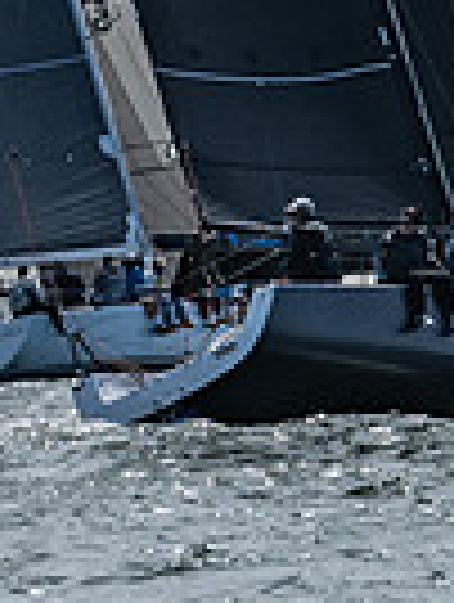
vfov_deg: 1.9
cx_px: 90
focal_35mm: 1069
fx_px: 18635
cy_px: 133
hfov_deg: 1.4
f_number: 6.3
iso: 200
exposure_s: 1/3200
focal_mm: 150
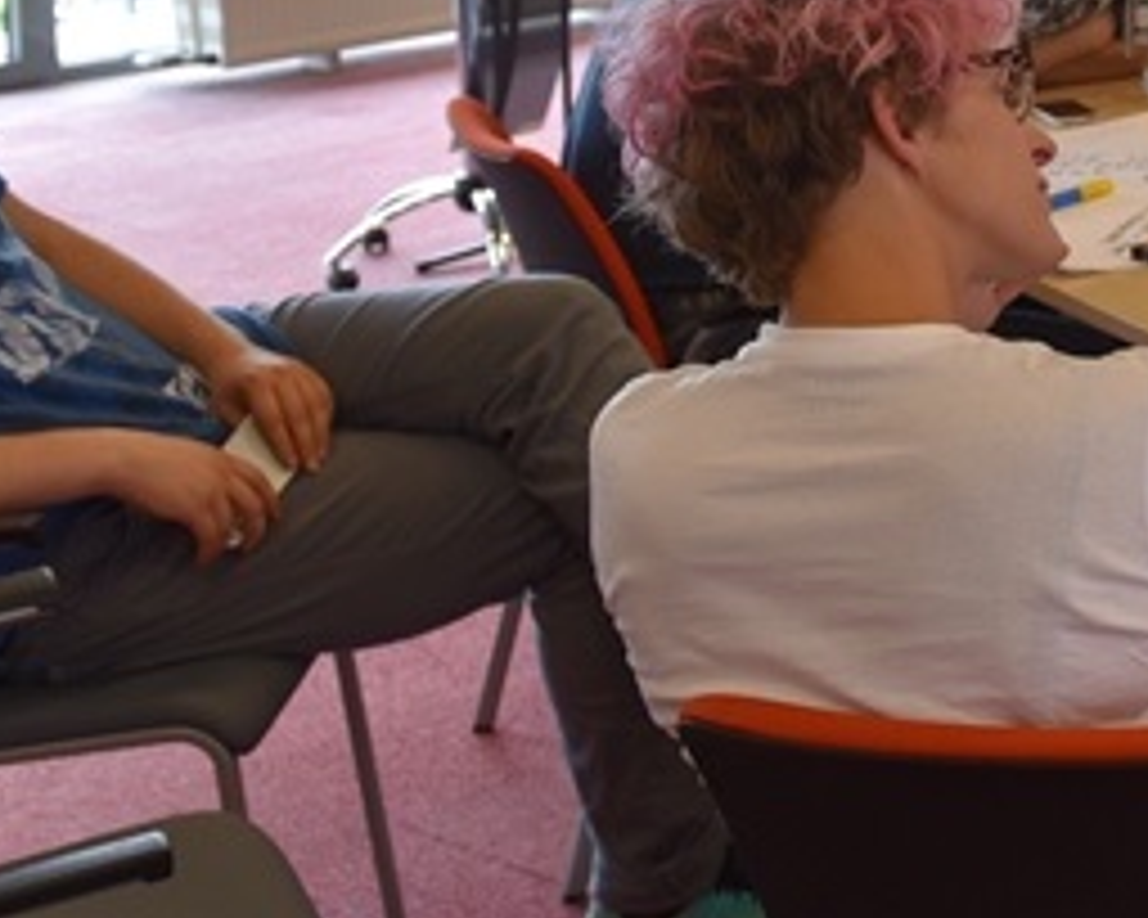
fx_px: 2616
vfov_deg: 19.2
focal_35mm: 77
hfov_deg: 21.4
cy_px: -43
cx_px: 1643
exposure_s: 1/100
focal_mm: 24
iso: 400
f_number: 5
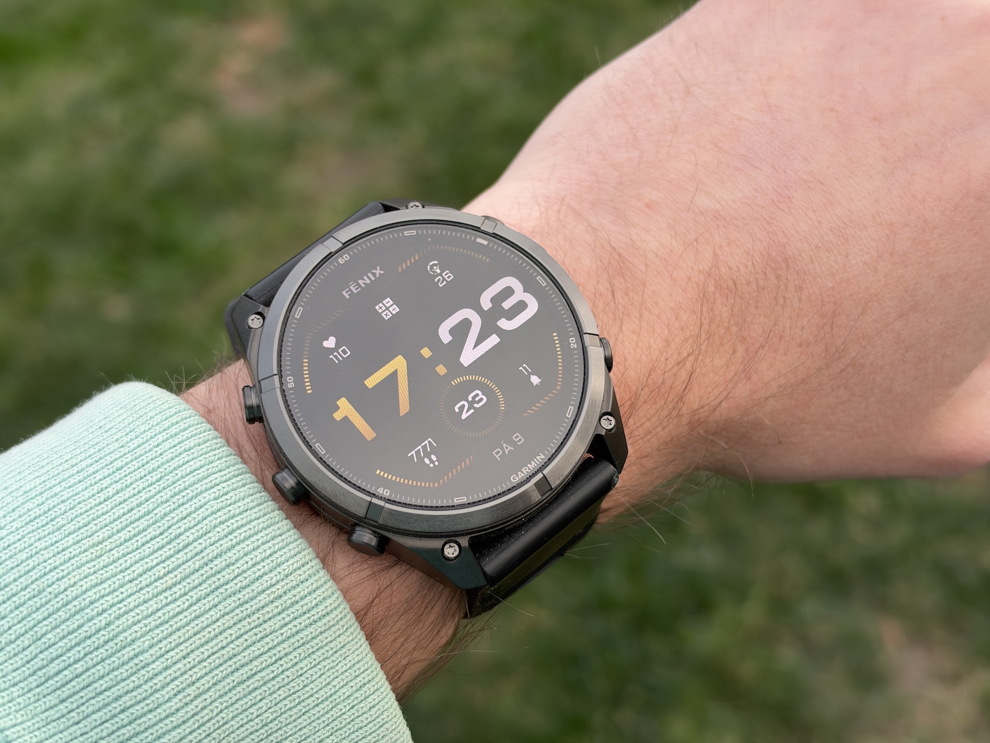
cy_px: 372
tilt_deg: -40.2
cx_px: 495
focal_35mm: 48
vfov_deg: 30.3
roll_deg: +12.0
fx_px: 1373
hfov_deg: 39.7
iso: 64
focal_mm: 6.93
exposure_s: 1/220
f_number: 1.8
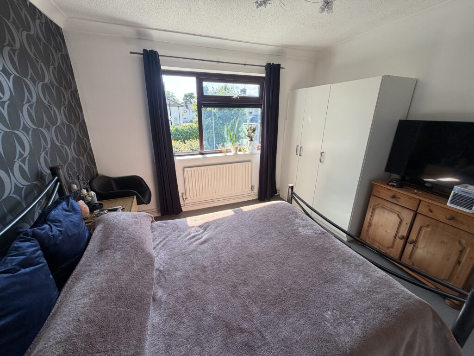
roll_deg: +0.1
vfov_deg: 85.7
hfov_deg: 102.1
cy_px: 178
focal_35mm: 14
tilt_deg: -19.2
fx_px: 192
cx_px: 237
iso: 100
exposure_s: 1/121
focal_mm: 2.22
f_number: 2.2
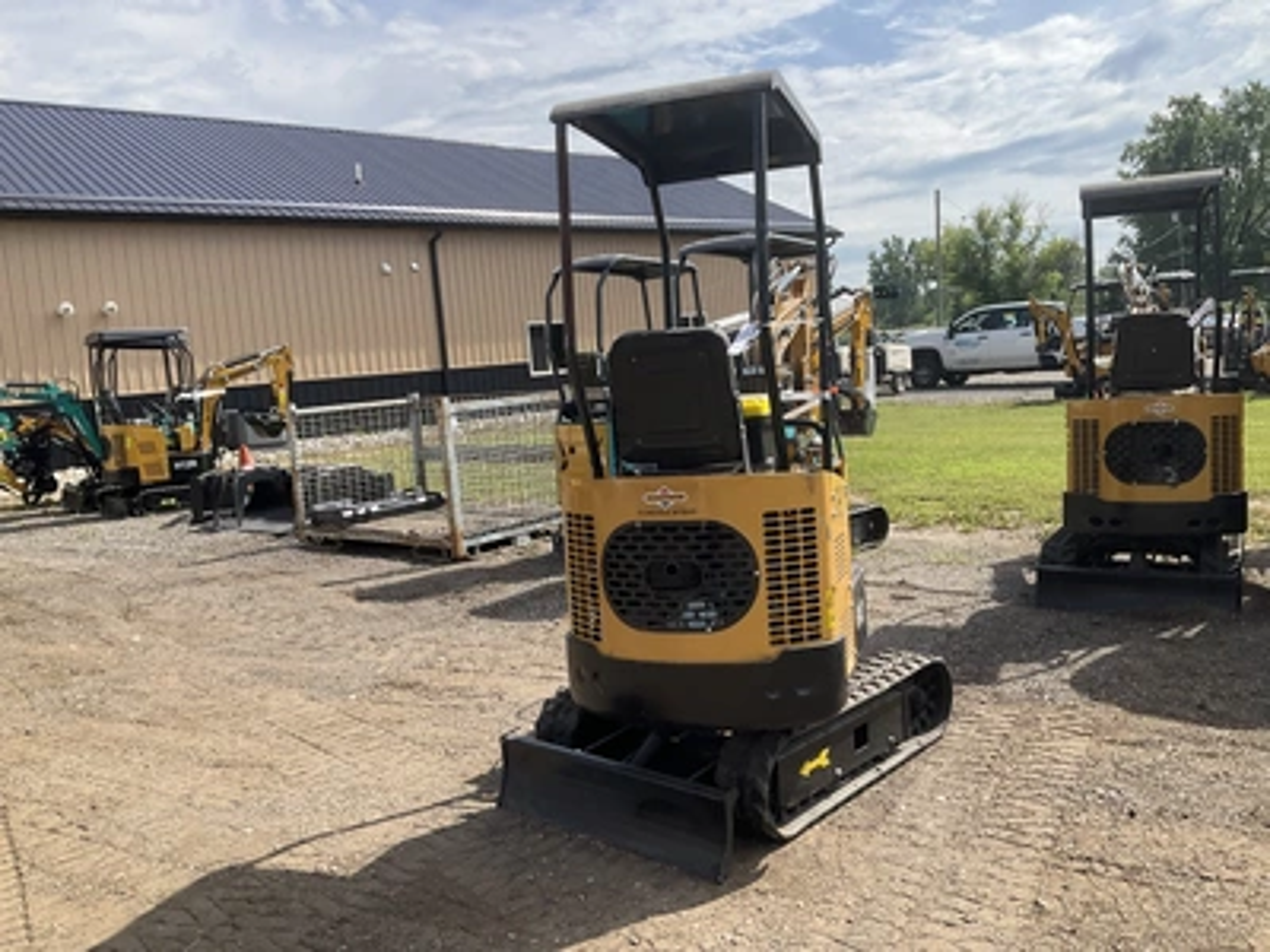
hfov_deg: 61.7
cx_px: 635
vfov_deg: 48.2
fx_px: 1064
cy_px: 476
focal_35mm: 29
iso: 25
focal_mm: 3
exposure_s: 1/1577
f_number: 1.8
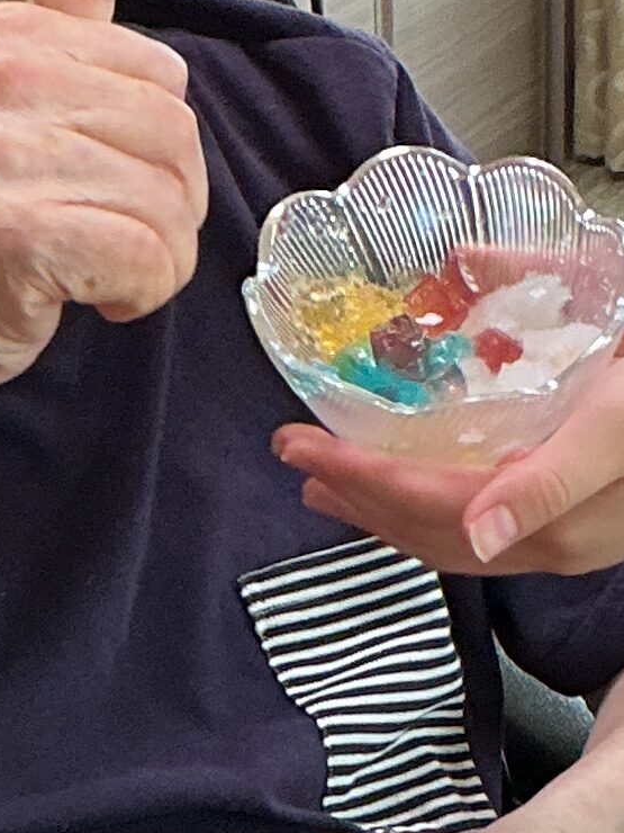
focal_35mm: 158
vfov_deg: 12.5
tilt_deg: -24.7
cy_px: 536
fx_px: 3798
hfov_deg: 9.4
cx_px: 408
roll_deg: +1.2
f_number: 1.8
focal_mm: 3
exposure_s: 1/50
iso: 100
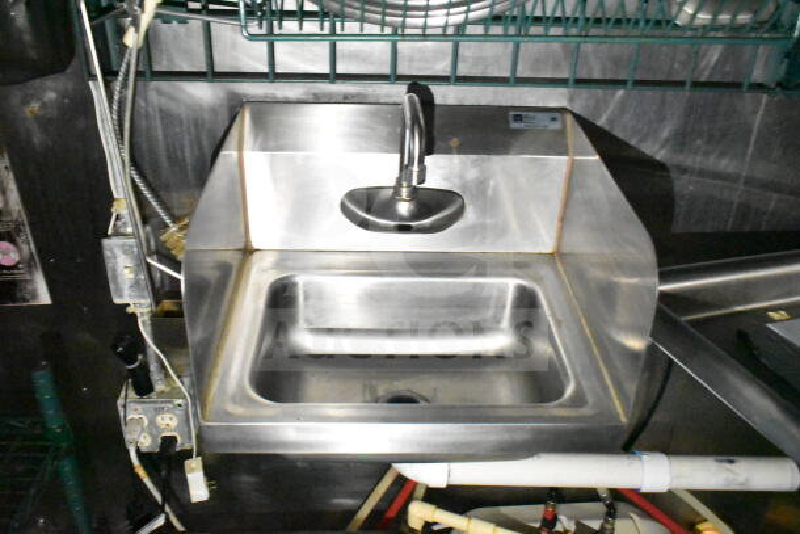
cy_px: 267
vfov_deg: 40.0
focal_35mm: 33
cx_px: 400
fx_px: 733
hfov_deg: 57.2
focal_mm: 22
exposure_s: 1/30
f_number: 3.8
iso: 18000
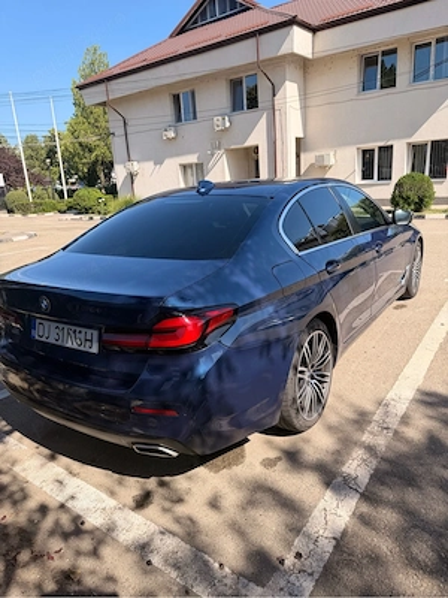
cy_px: 299
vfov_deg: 71.6
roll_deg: +3.6
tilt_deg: -15.7
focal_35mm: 24
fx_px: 414
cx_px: 224
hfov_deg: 56.8
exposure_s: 1/2445
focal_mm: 6.76
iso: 80
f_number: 1.78
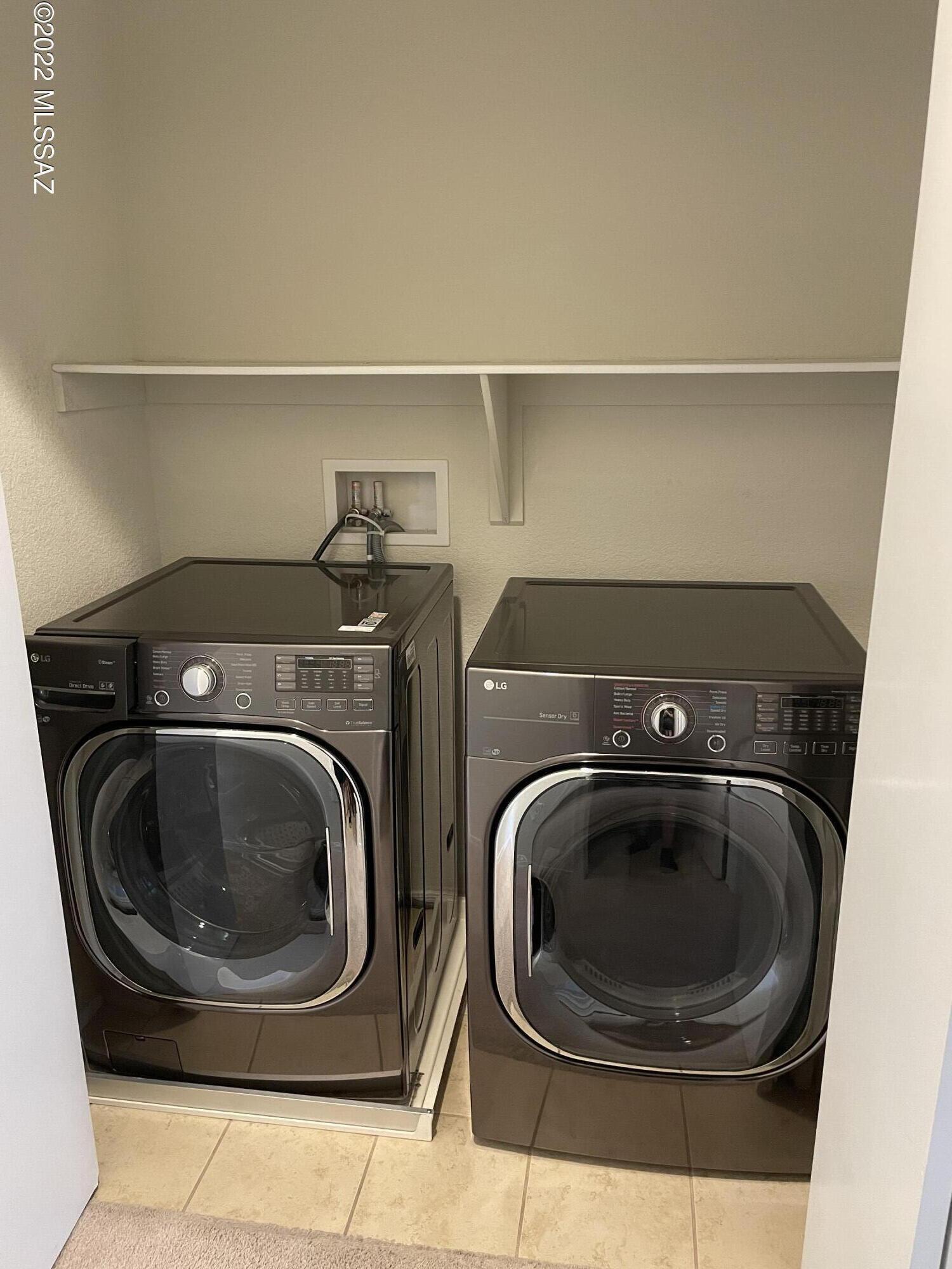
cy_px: 634
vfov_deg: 67.3
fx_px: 953
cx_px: 476
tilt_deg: -15.2
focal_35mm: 26
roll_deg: +0.2
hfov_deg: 53.1
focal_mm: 4.2
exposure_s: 1/60
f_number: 1.6
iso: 500
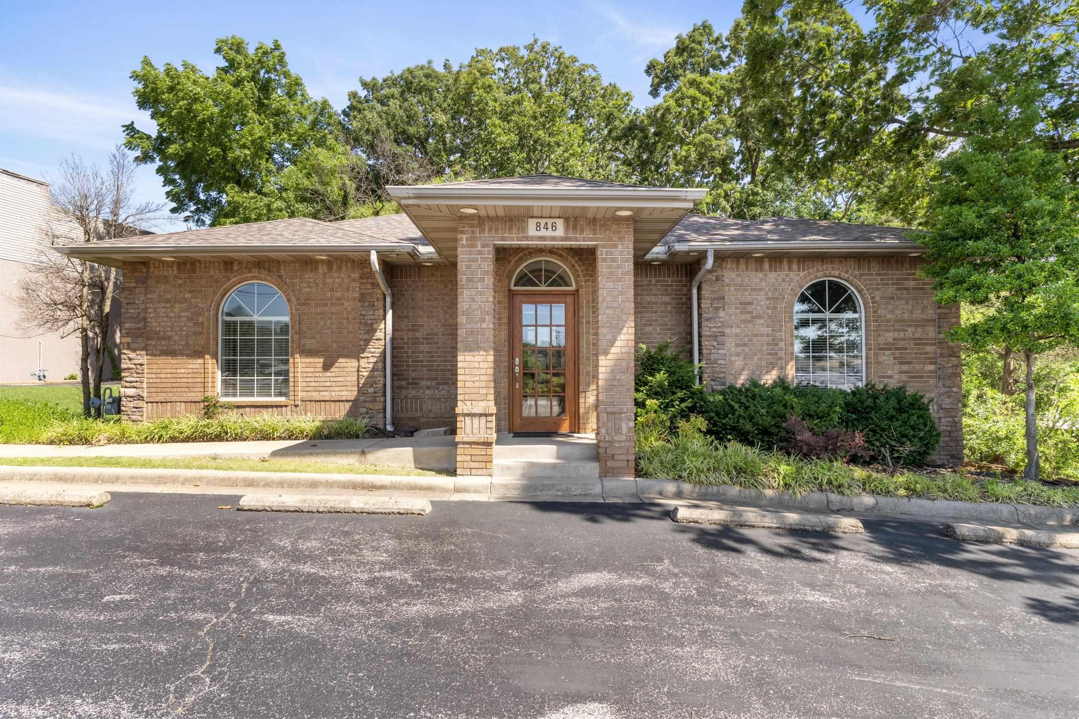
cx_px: 540
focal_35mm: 20
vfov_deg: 61.7
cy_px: 360
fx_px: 602
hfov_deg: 83.7
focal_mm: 13.4
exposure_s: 1/40
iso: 200
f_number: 9
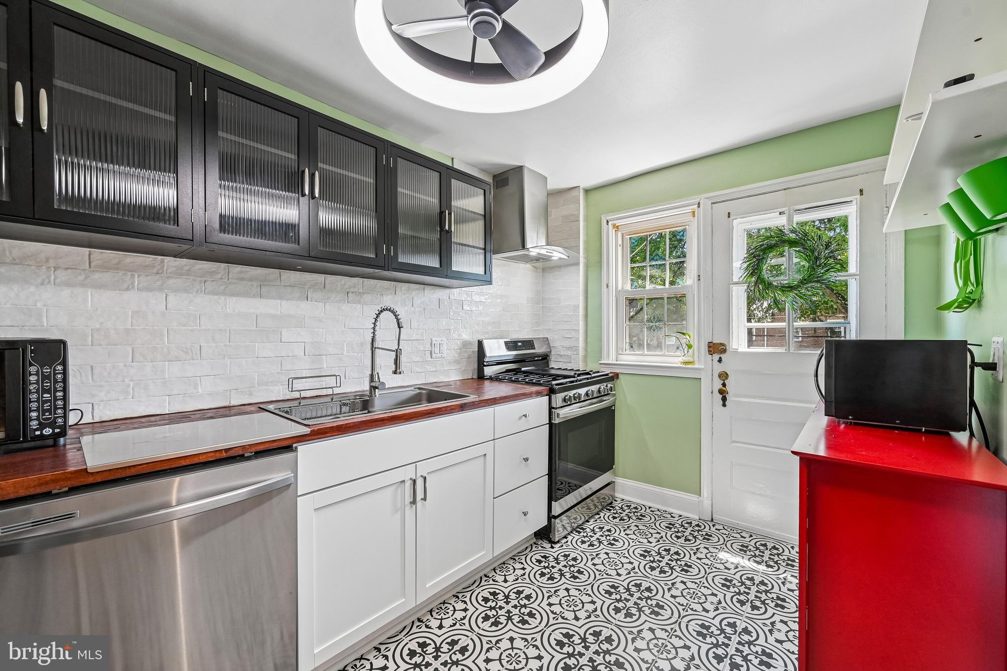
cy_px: 336
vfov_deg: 81.2
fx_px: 392
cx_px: 504
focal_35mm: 14
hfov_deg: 104.3
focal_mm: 14
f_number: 8
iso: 400
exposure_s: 1/15
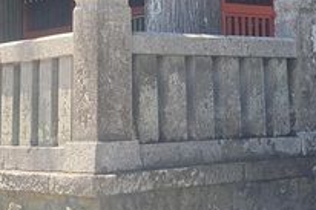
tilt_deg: +9.5
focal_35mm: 107
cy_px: -48
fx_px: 938
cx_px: 208
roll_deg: +2.1
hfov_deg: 19.1
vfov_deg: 12.5
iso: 32
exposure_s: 1/510
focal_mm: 4.25
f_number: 1.8
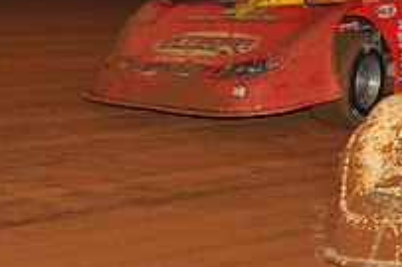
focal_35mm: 200
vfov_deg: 6.8
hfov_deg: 10.2
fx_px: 2231
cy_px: 42
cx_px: 430
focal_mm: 70
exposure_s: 1/320
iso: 640
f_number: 7.1
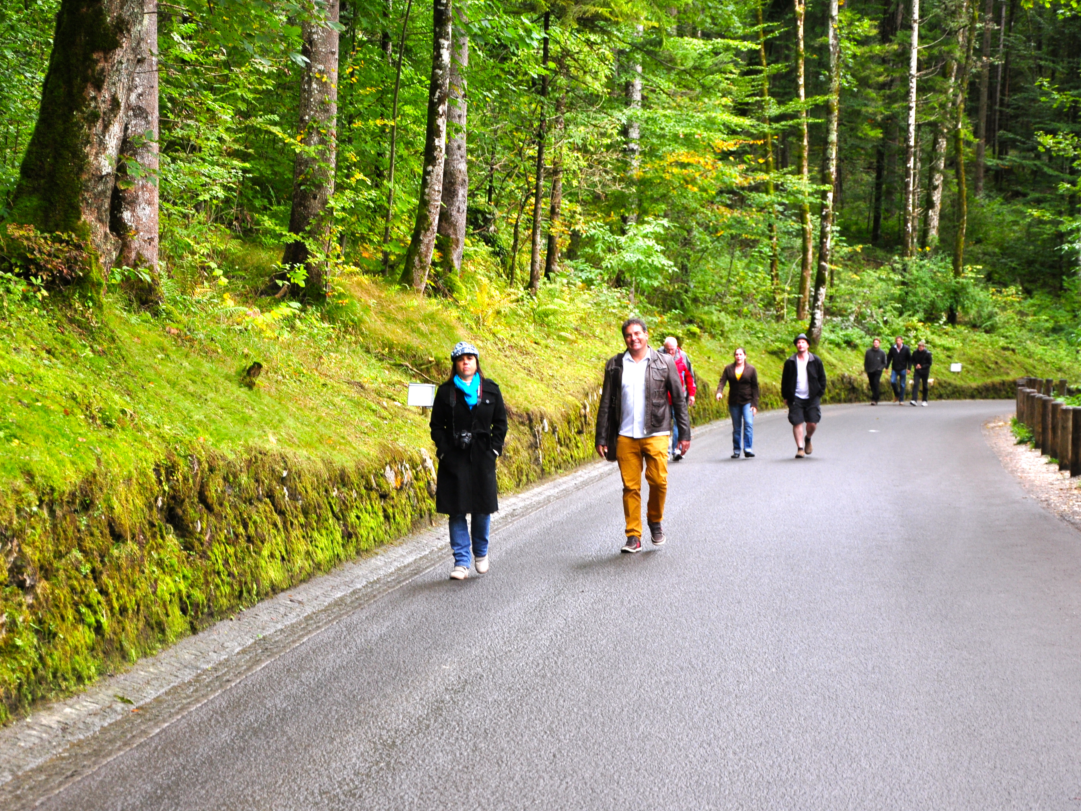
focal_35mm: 101
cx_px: 533
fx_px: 3154
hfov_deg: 19.4
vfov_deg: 14.6
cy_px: 405
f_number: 5.3
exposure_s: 1/160
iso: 400
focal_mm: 62
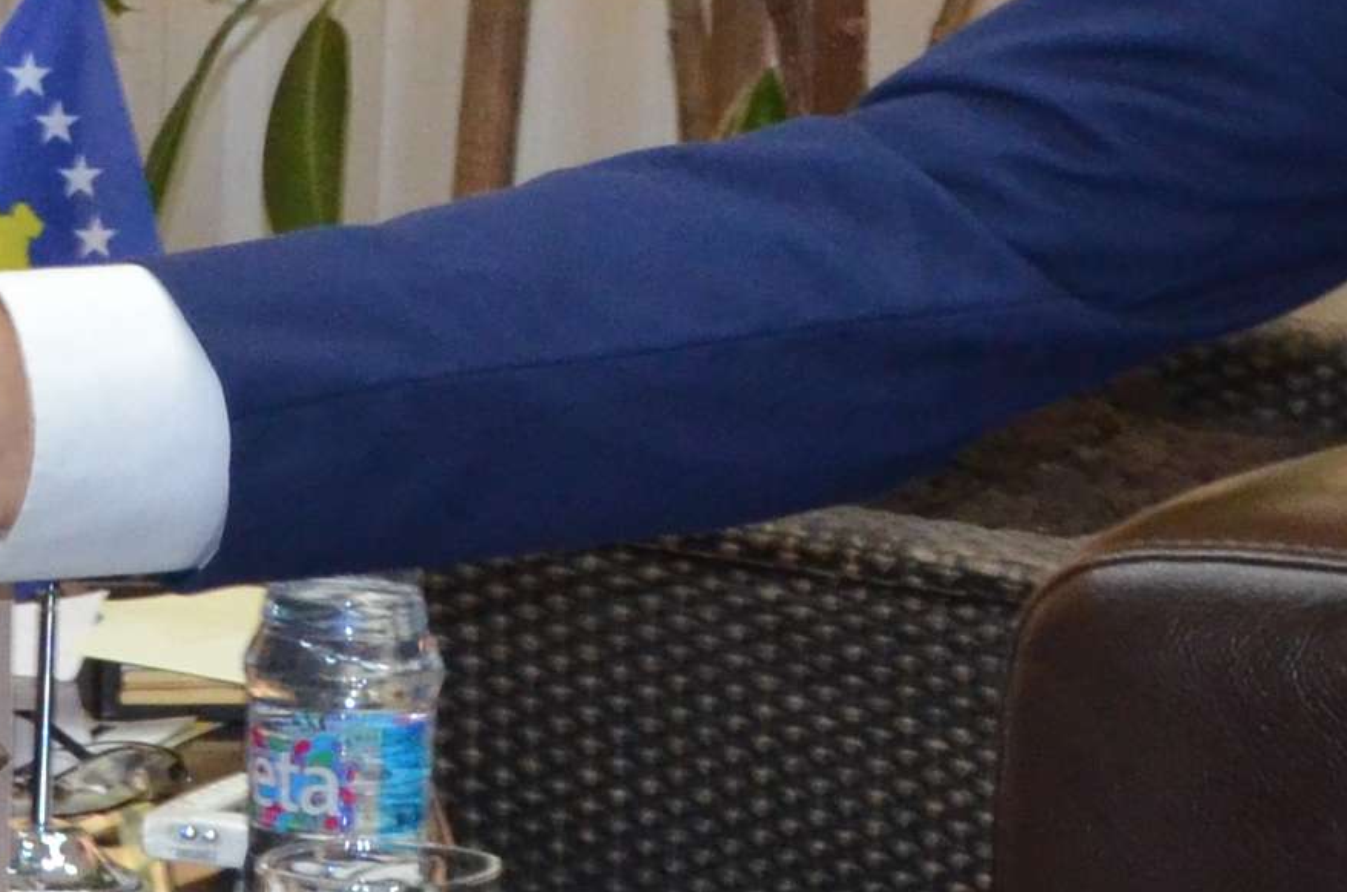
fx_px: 11005
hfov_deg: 7.0
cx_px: -49
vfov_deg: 4.6
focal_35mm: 295
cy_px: -114
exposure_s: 1/60
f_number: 5
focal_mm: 35
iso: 1600
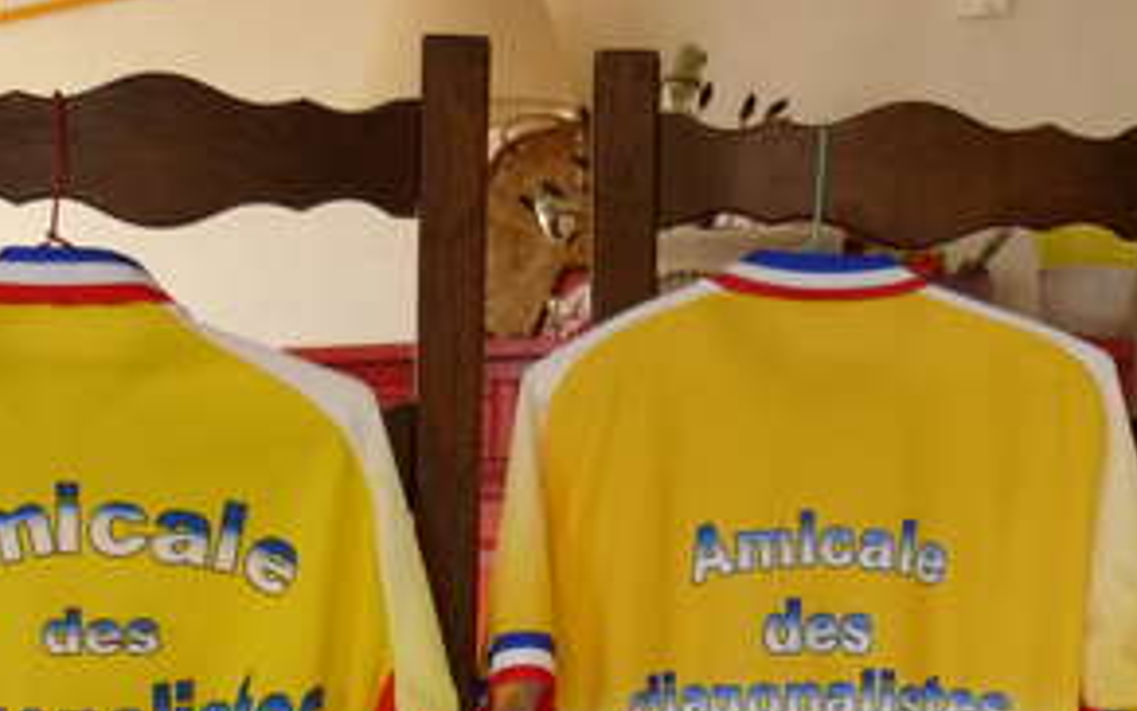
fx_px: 2231
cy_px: 742
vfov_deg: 17.6
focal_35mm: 72
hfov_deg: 28.6
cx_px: 535
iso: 400
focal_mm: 5.5
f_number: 2.8
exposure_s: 1/640
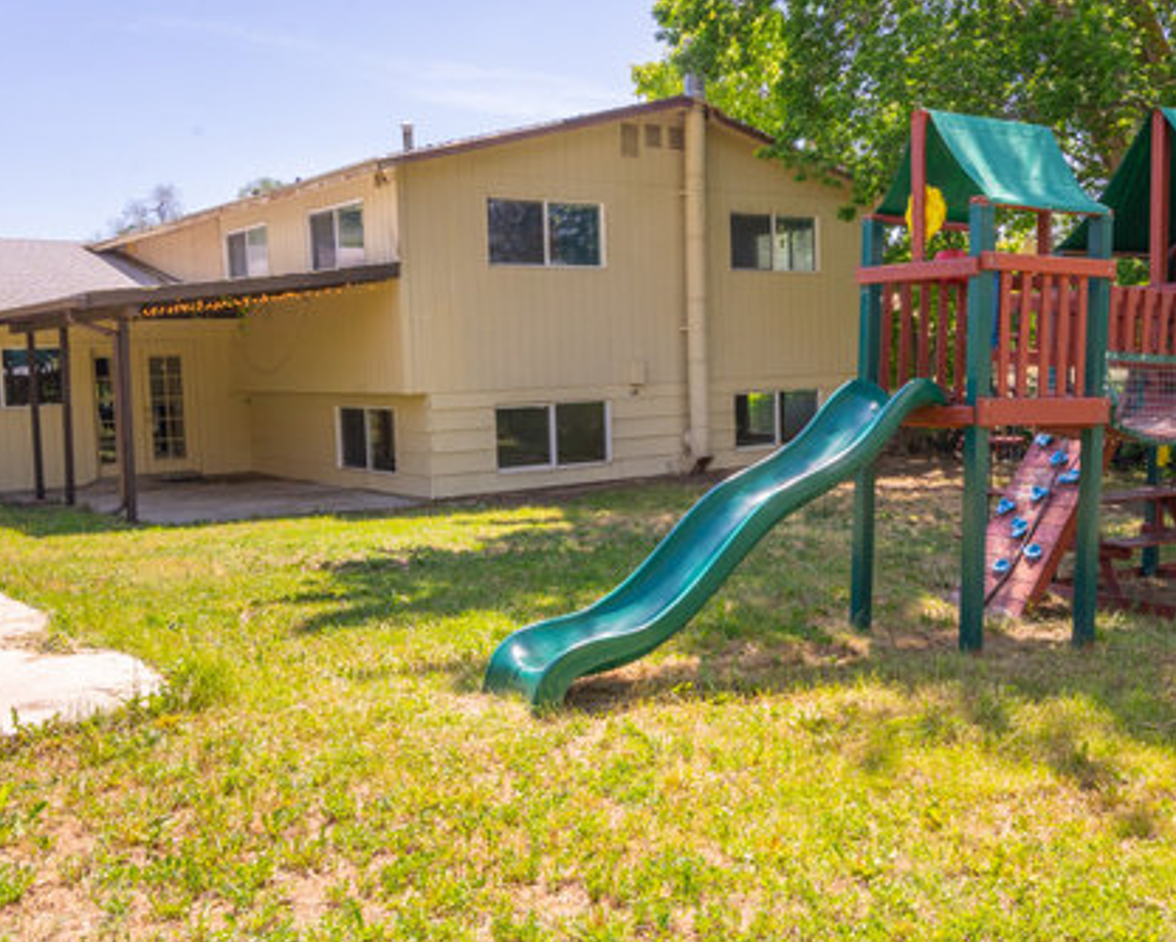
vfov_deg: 41.2
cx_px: 680
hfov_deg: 50.1
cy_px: 444
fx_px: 1254
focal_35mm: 36
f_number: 13
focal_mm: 25
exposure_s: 1/125
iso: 250
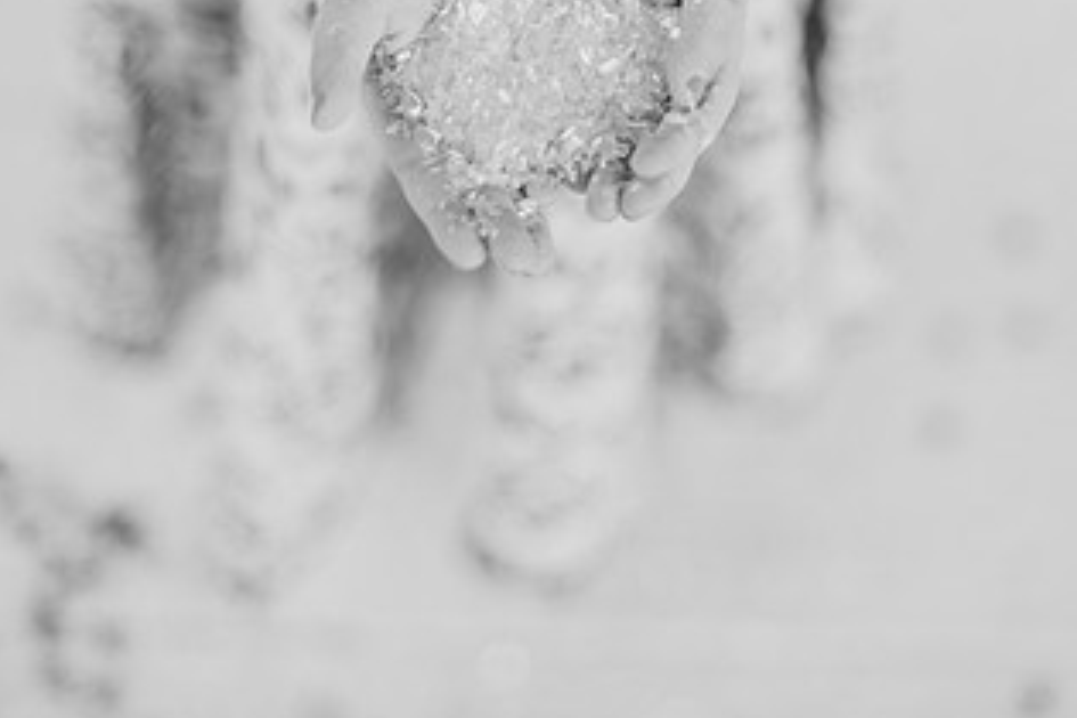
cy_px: 63
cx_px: 564
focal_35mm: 92
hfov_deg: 22.1
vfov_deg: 14.7
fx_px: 2752
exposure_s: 1/160
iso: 100
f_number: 1.8
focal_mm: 50
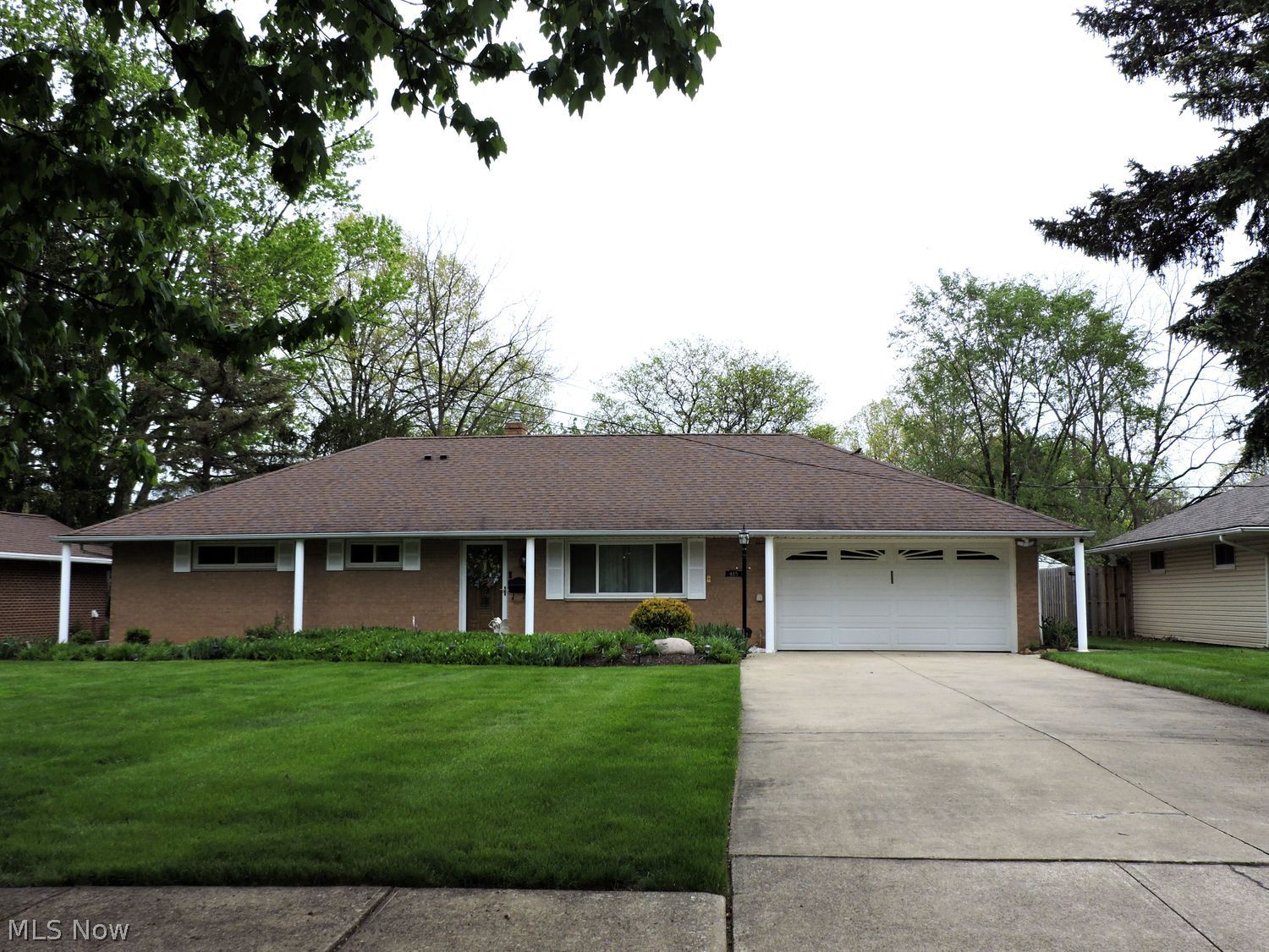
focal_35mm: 33
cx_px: 634
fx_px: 1210
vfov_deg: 42.9
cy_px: 476
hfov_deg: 55.4
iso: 100
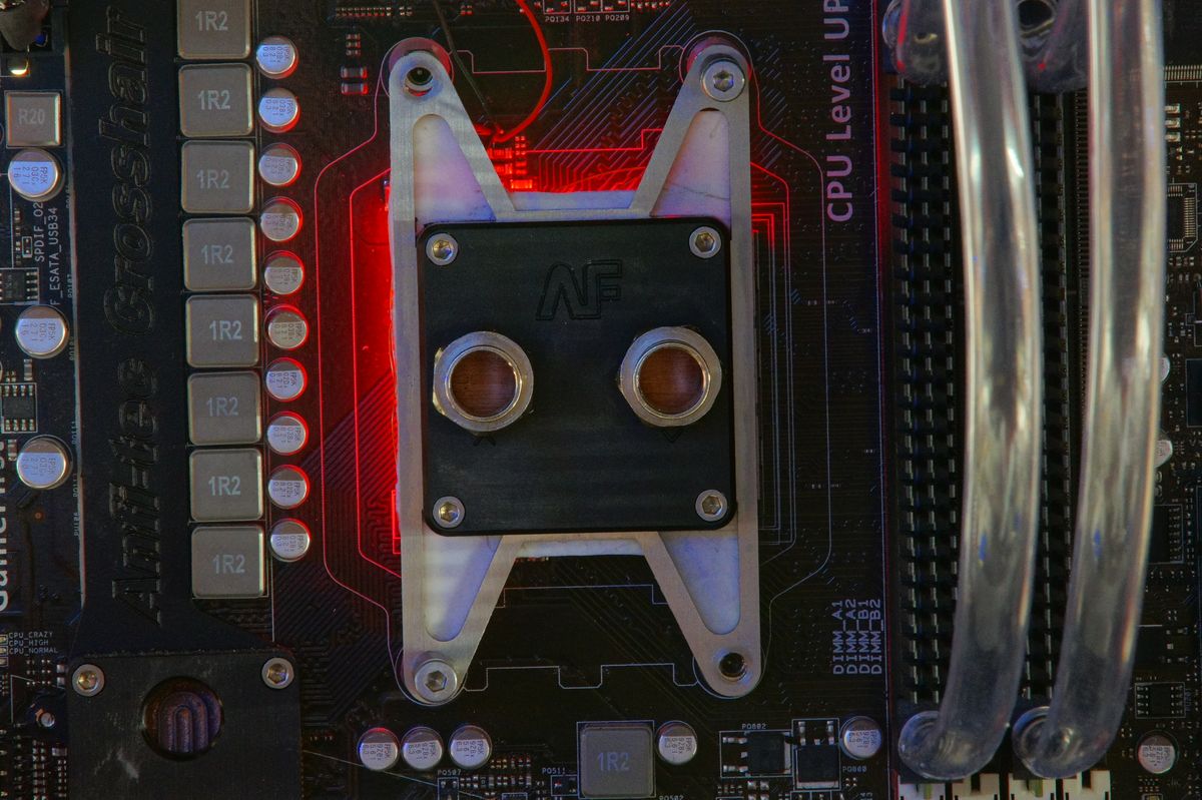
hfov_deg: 6.9
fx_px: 10012
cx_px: 601
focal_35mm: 300
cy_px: 400
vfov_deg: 4.6
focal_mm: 200
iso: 1600
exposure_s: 5
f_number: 20
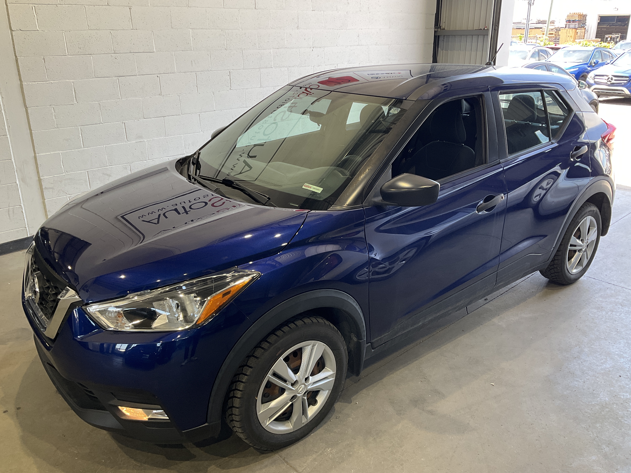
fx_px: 529
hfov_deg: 61.7
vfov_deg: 48.2
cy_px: 236
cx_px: 316
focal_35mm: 29
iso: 50
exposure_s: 1/120
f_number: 1.8
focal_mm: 3
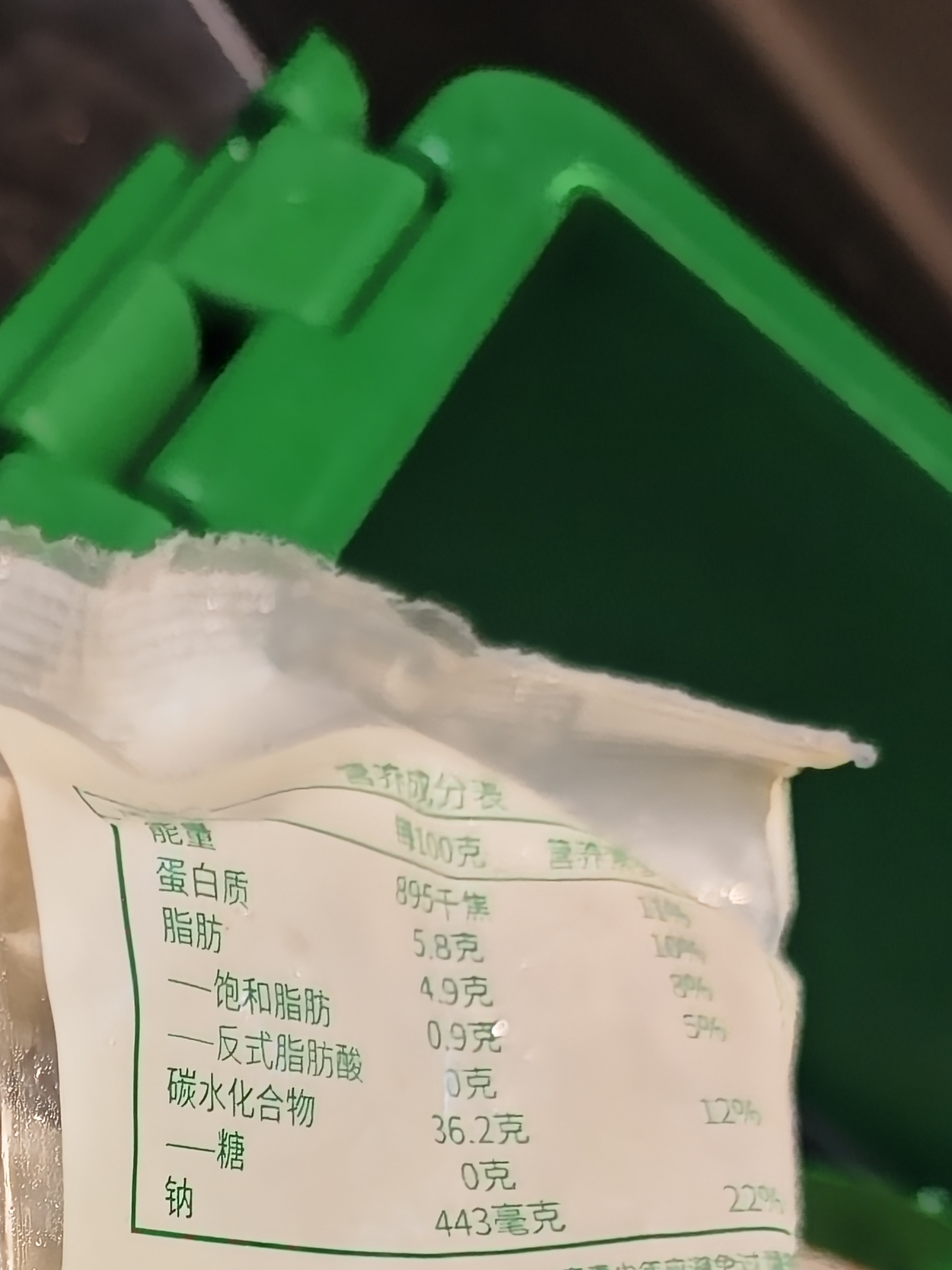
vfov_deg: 30.8
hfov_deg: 24.9
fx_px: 1981
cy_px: 1475
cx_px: -122
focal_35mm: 54
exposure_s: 1/100
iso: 985
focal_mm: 5.5
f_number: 1.75
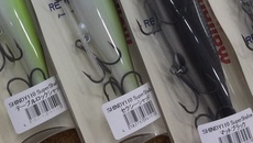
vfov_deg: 13.2
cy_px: -56
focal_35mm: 88
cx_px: 28
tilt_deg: -68.2
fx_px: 591
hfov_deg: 23.5
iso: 32
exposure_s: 1/60
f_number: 2.4
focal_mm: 3.3
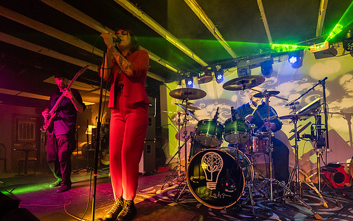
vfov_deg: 61.6
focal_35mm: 19
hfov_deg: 87.8
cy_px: 134
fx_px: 183
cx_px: 162
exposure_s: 1/250
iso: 3200
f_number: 2.8
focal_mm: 14.6
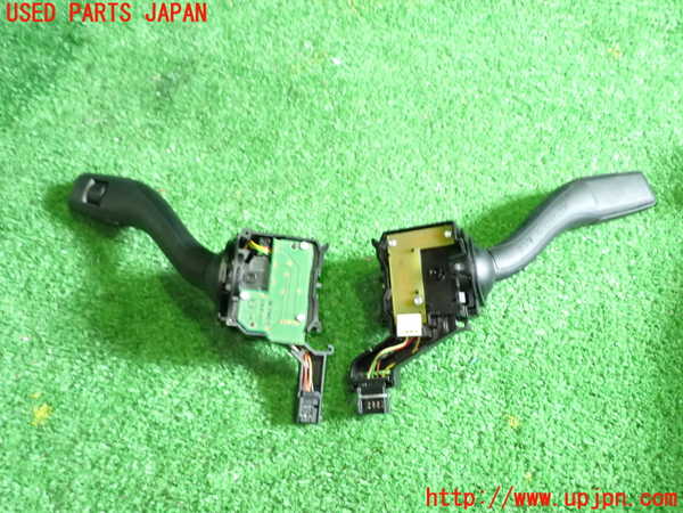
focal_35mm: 30
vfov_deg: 46.8
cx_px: 342
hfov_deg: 60.0
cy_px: 256
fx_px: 592
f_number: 9
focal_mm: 5.4
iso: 1250
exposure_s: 1/8
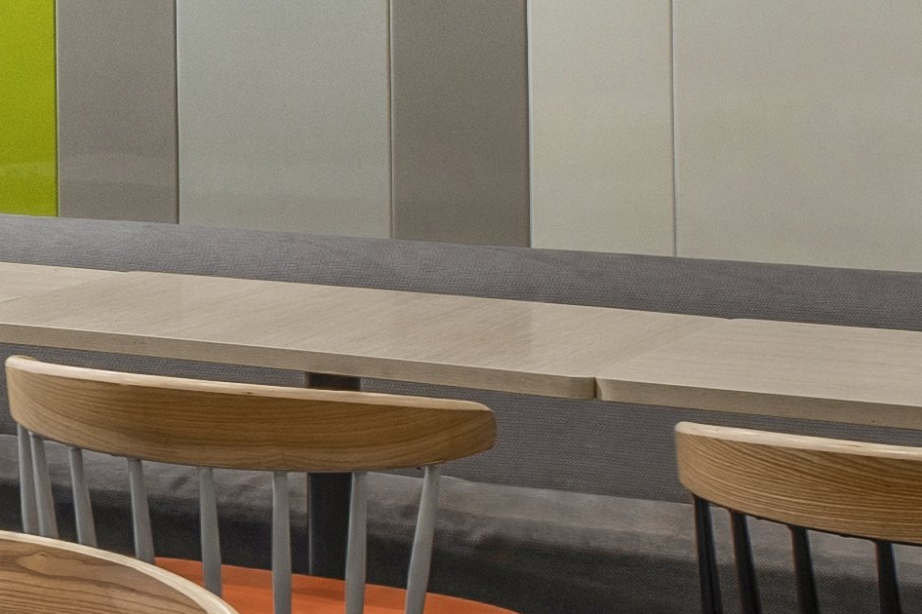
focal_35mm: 127
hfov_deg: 11.2
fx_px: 3252
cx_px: -1738
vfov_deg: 10.6
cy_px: -142
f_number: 8
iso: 160
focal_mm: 20
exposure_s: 1/5
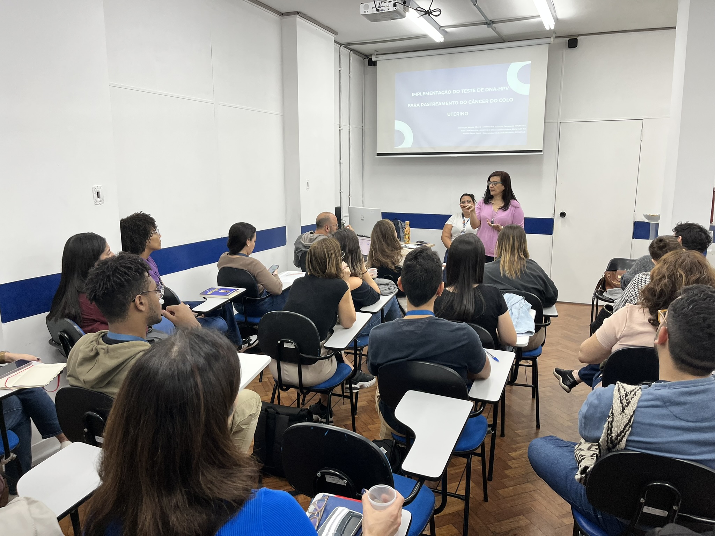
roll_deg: +0.1
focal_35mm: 26
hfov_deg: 67.3
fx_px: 537
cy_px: 268
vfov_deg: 53.1
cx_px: 358
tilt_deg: -9.7
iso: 80
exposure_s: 1/120
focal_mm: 5.1
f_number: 1.6
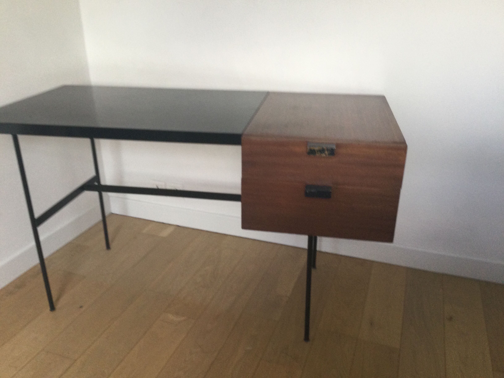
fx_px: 451
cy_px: 189
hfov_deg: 58.4
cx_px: 252
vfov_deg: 45.4
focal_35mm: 31
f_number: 2.4
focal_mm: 3.3
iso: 64
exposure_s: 1/33
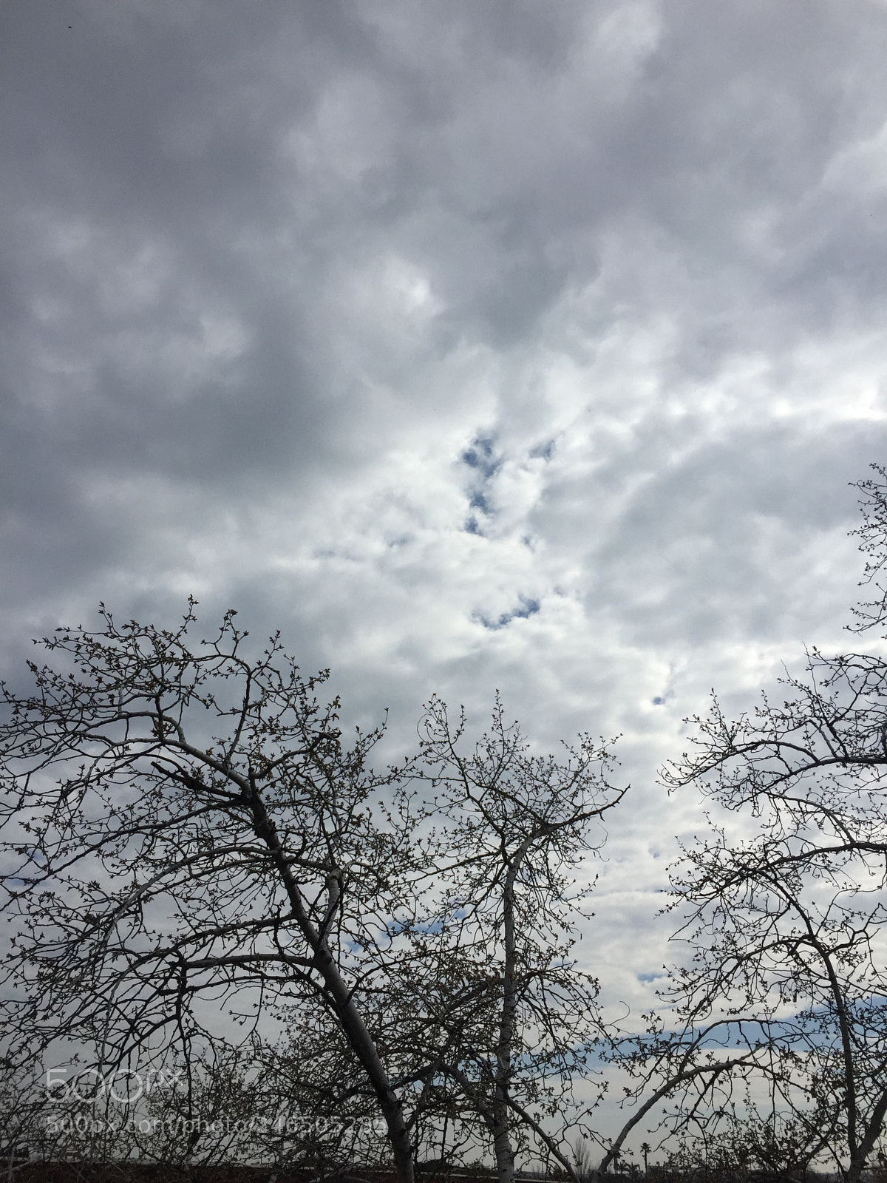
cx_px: 444
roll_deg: -2.5
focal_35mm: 29
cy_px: 592
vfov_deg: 61.7
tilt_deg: +31.6
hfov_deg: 48.2
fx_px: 991
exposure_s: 1/7937
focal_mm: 4.15
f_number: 2.2
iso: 32
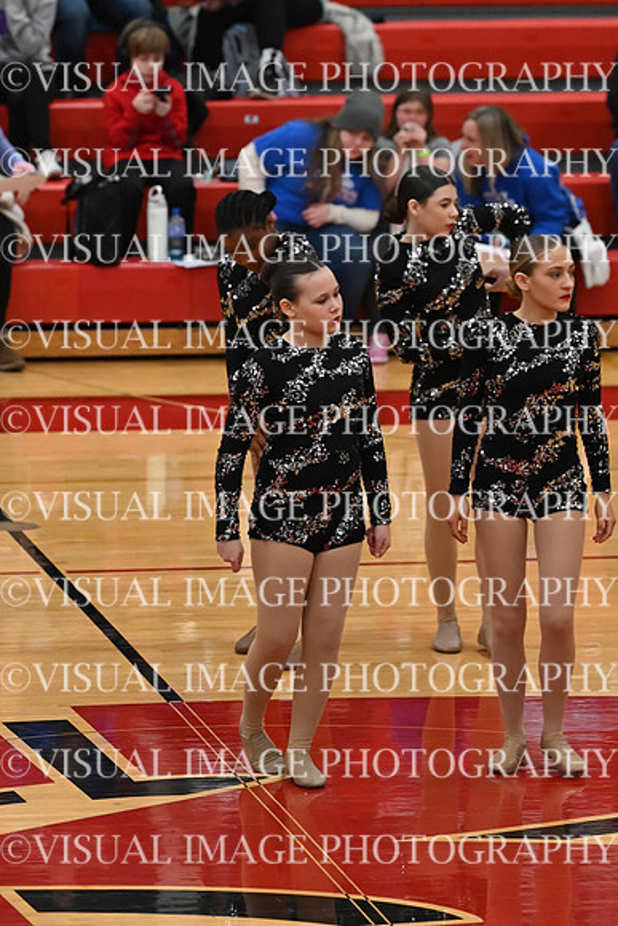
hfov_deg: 5.4
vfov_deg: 8.1
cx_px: 309
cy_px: 463
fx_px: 6562
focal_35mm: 255
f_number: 4
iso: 5000
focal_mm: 170
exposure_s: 1/400
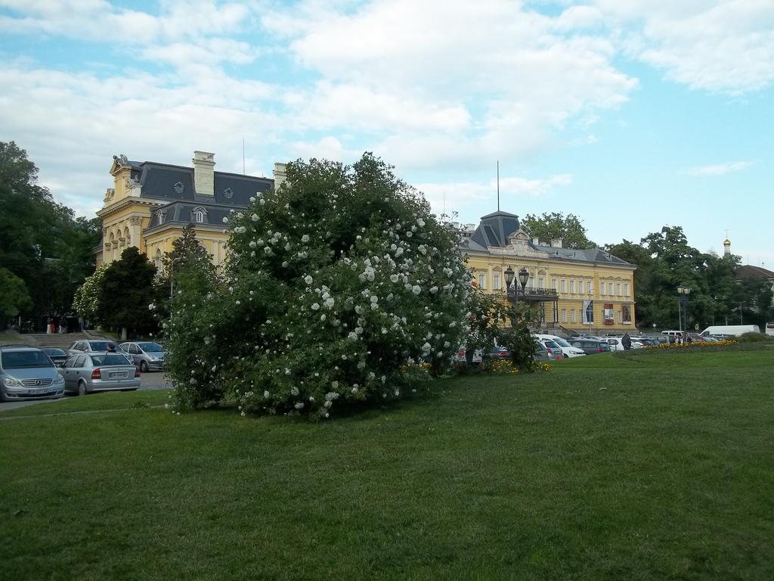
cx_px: 387
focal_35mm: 32
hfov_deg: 56.8
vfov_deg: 44.2
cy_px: 290
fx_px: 716
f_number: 2.9
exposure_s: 1/500
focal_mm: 5.7
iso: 80
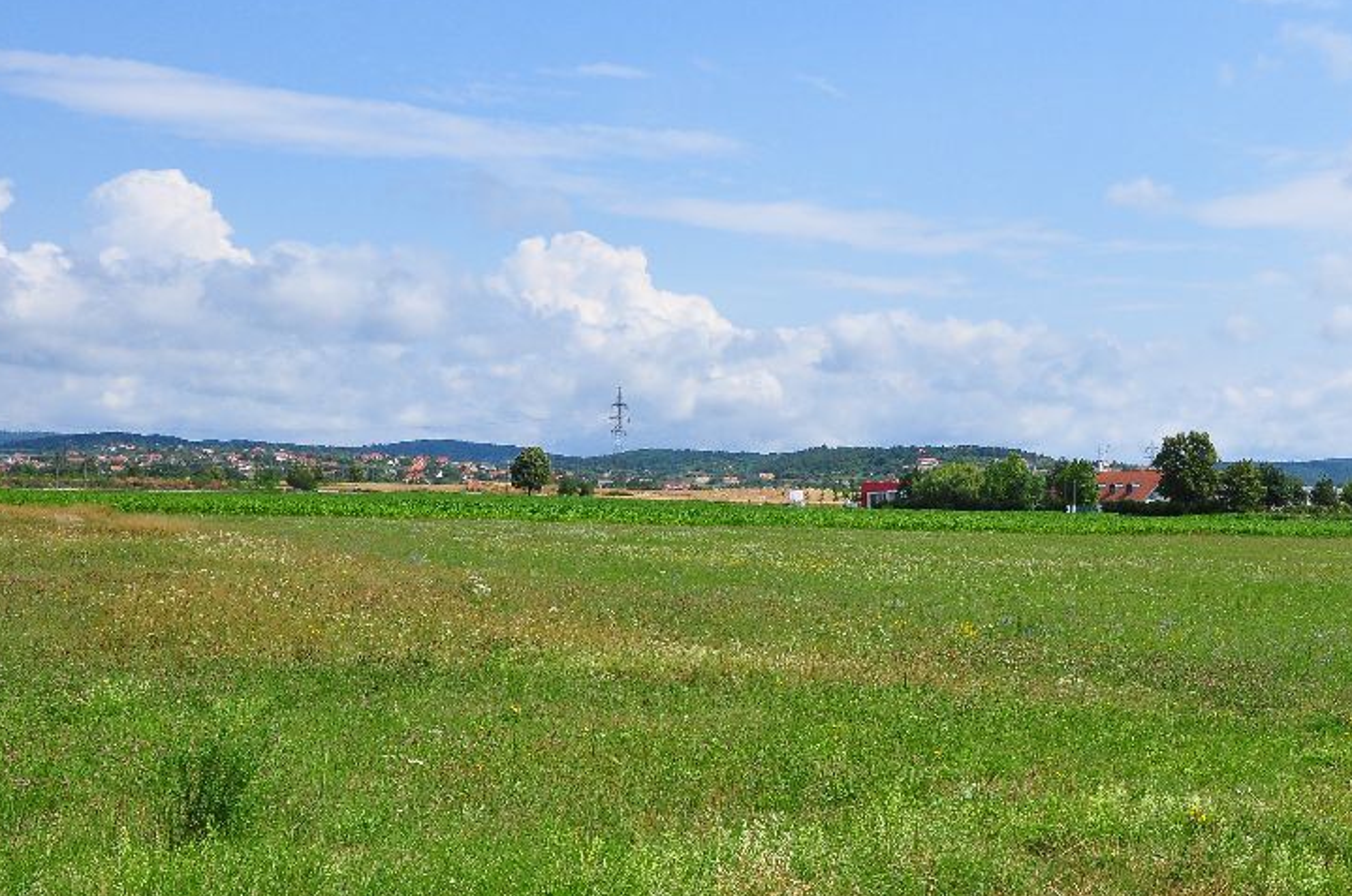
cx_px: 822
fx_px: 1762
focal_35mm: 47
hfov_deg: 41.7
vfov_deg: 28.5
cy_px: 477
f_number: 13
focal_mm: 22
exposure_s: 1/640
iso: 500
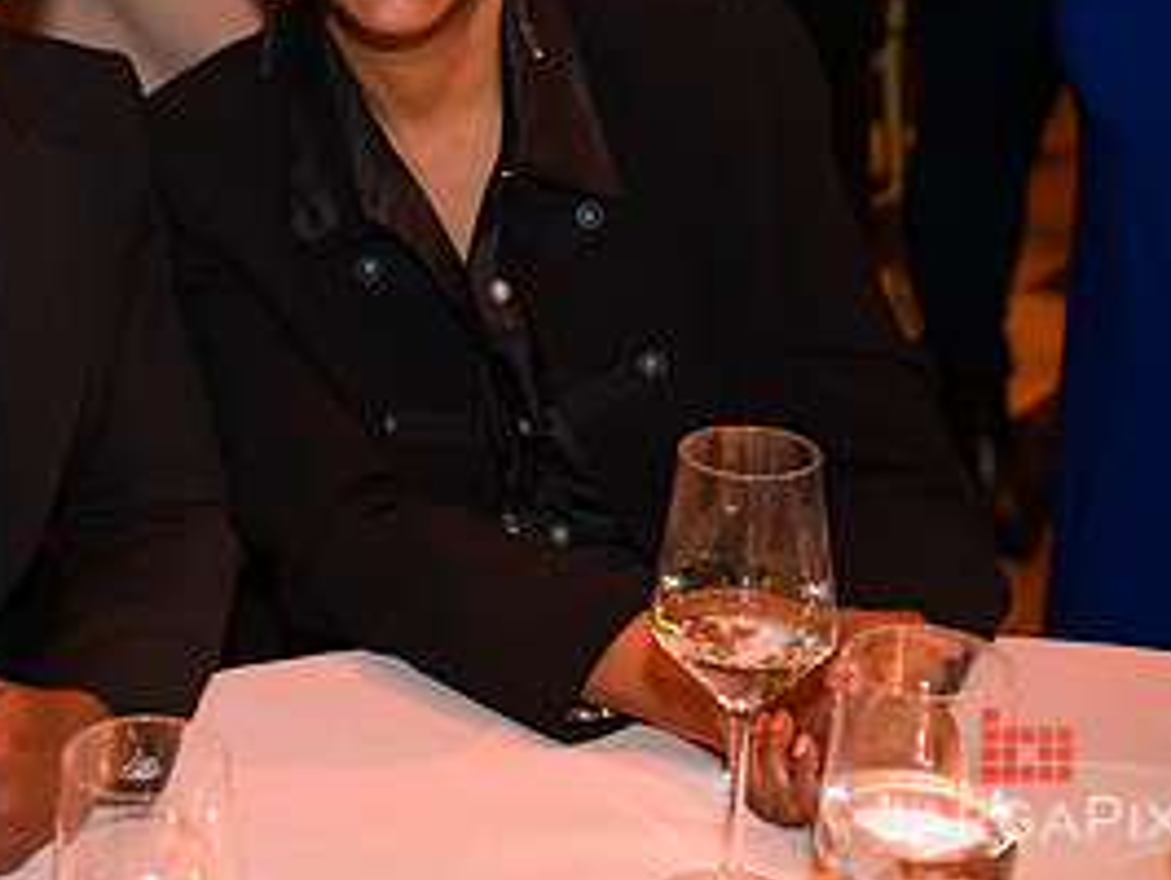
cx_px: 18
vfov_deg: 16.6
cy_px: 88
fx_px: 2980
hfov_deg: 21.5
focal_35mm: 88
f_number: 4
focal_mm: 42
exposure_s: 1/160
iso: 1600
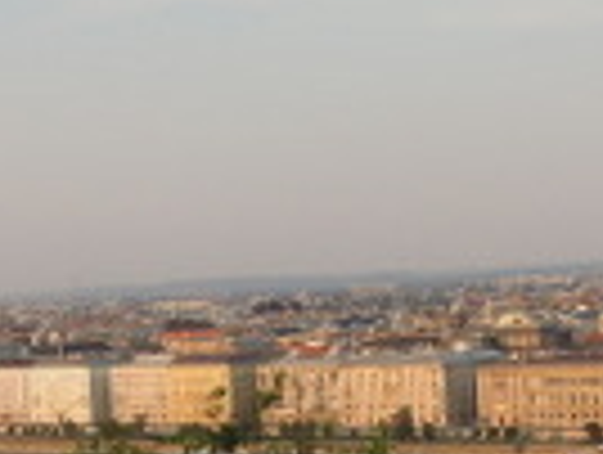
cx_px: 279
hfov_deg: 17.7
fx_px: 1937
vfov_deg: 13.3
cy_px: 378
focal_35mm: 111
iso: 160
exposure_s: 1/640
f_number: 3
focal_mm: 5.5
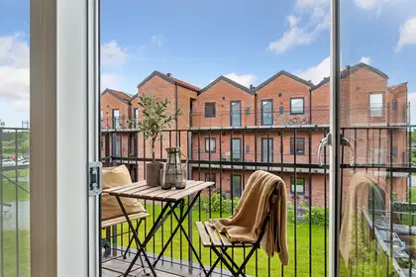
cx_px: 208
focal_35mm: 22
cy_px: 138
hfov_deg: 77.3
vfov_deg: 56.1
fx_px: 260
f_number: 6.3
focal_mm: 15
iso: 200
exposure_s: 1/250
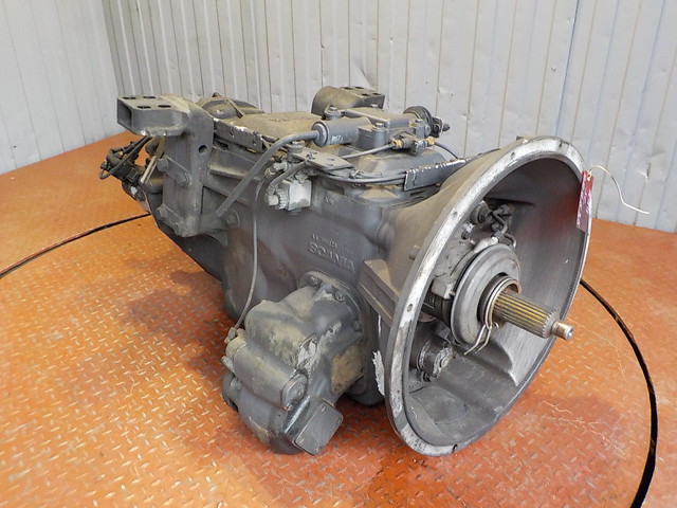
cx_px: 338
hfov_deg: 60.0
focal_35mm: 30
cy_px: 254
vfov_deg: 46.8
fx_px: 587
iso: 400
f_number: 3.3
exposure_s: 1/30
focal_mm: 4.1
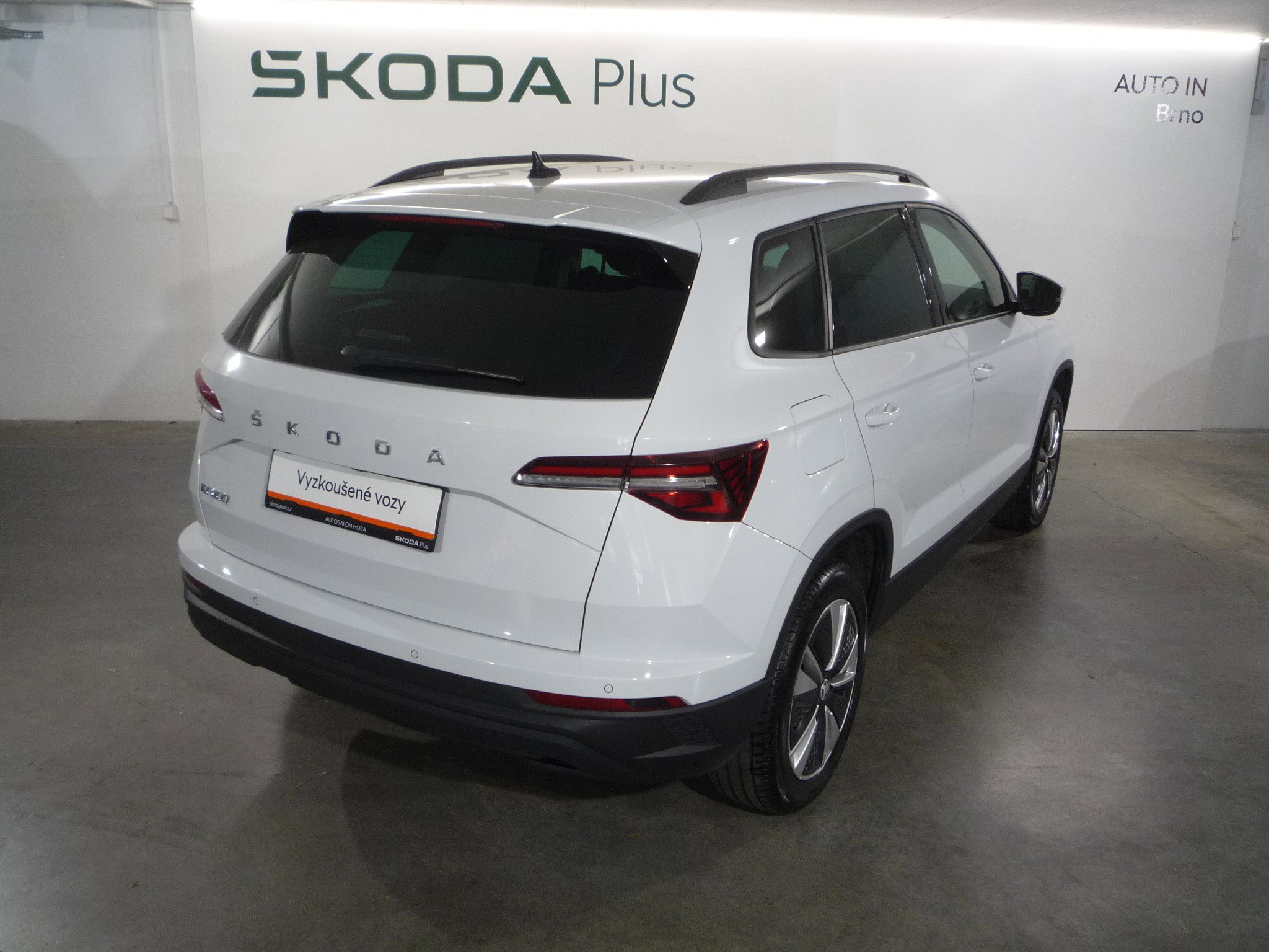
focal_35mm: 30
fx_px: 1100
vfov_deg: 46.8
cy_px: 476
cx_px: 634
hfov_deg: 60.0
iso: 125
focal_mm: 5.2
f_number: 3.3
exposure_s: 1/30
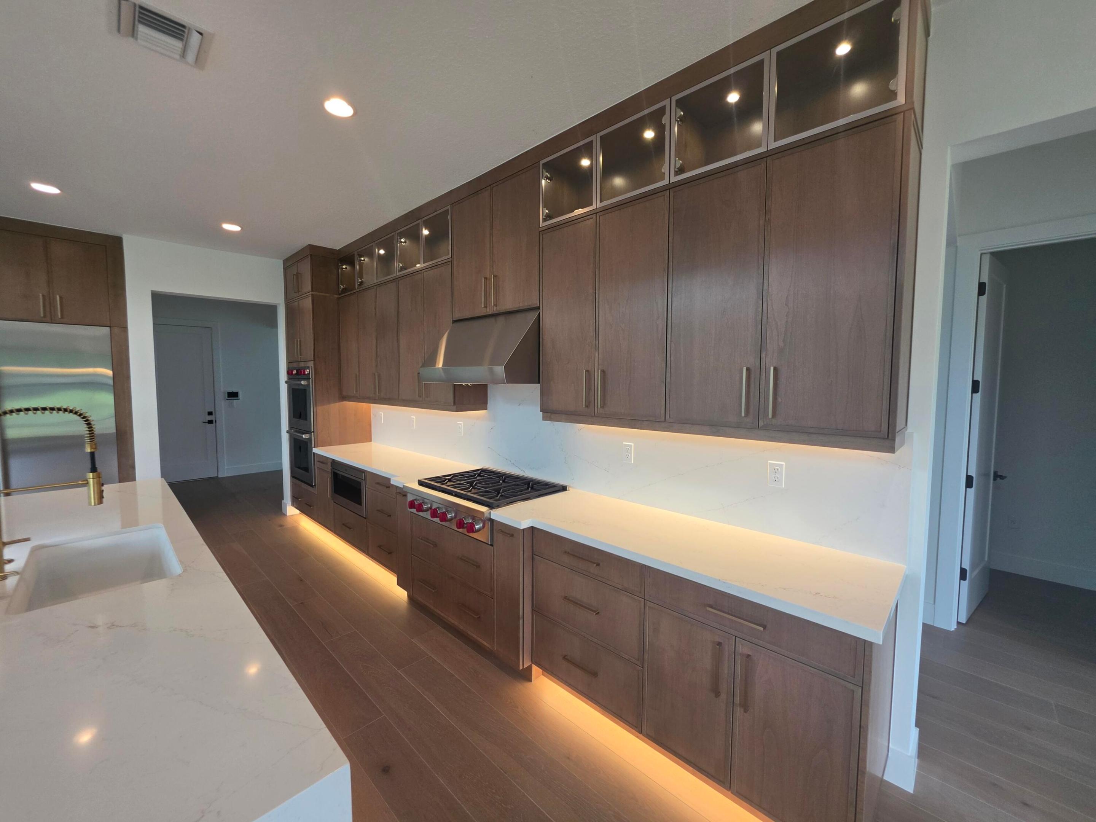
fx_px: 412
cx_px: 548
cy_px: 411
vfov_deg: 89.9
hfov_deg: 106.2
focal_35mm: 13
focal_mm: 2.2
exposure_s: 1/120
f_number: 1.9
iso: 80
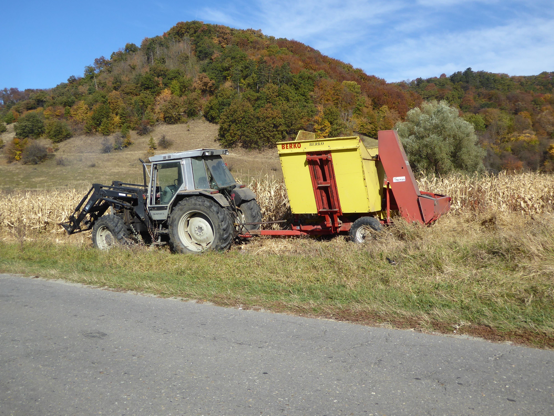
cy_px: 208
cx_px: 277
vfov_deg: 41.8
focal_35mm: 34
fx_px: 544
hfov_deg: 54.0
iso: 80
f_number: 3.6
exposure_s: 1/640
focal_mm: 5.8
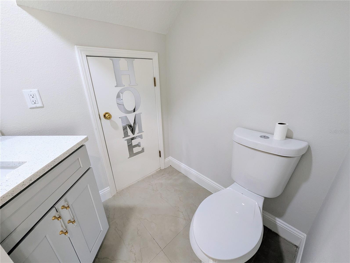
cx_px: 175
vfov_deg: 90.1
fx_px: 132
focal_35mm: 13
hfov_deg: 106.1
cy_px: 132
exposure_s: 1/24
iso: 75
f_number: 2.2
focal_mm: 1.95
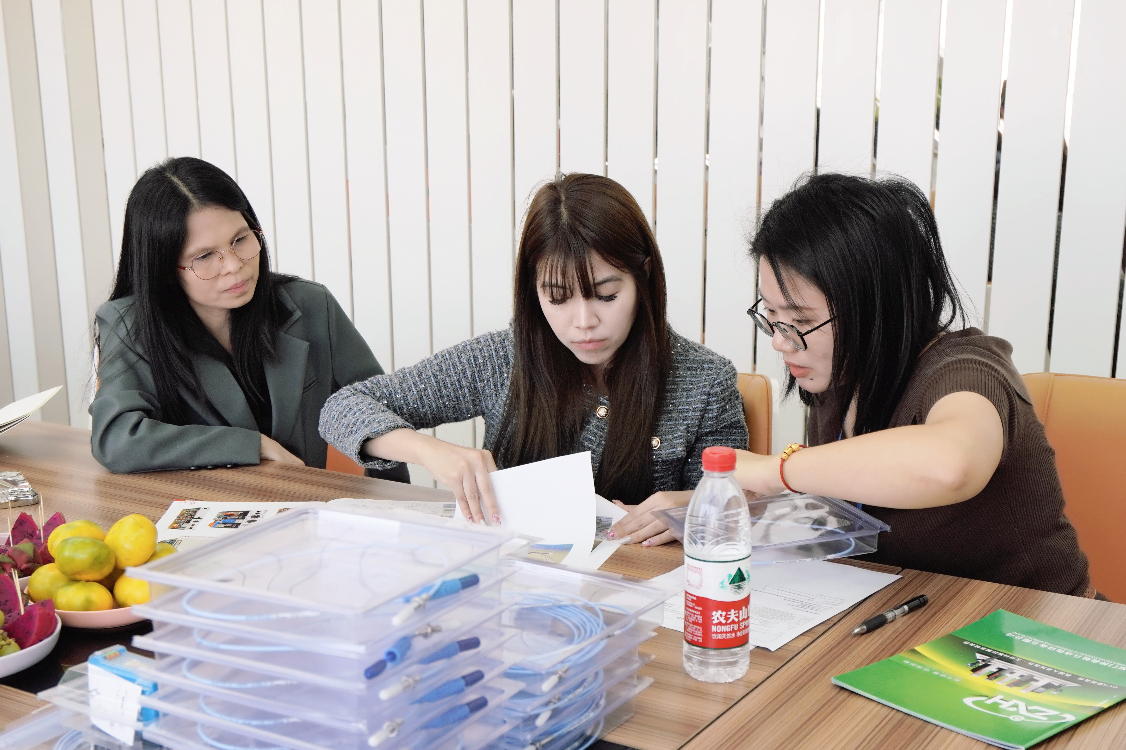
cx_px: 563
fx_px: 1126
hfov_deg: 53.1
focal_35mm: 36
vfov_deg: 36.9
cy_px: 375
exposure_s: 1/160
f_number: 4
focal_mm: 24
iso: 500
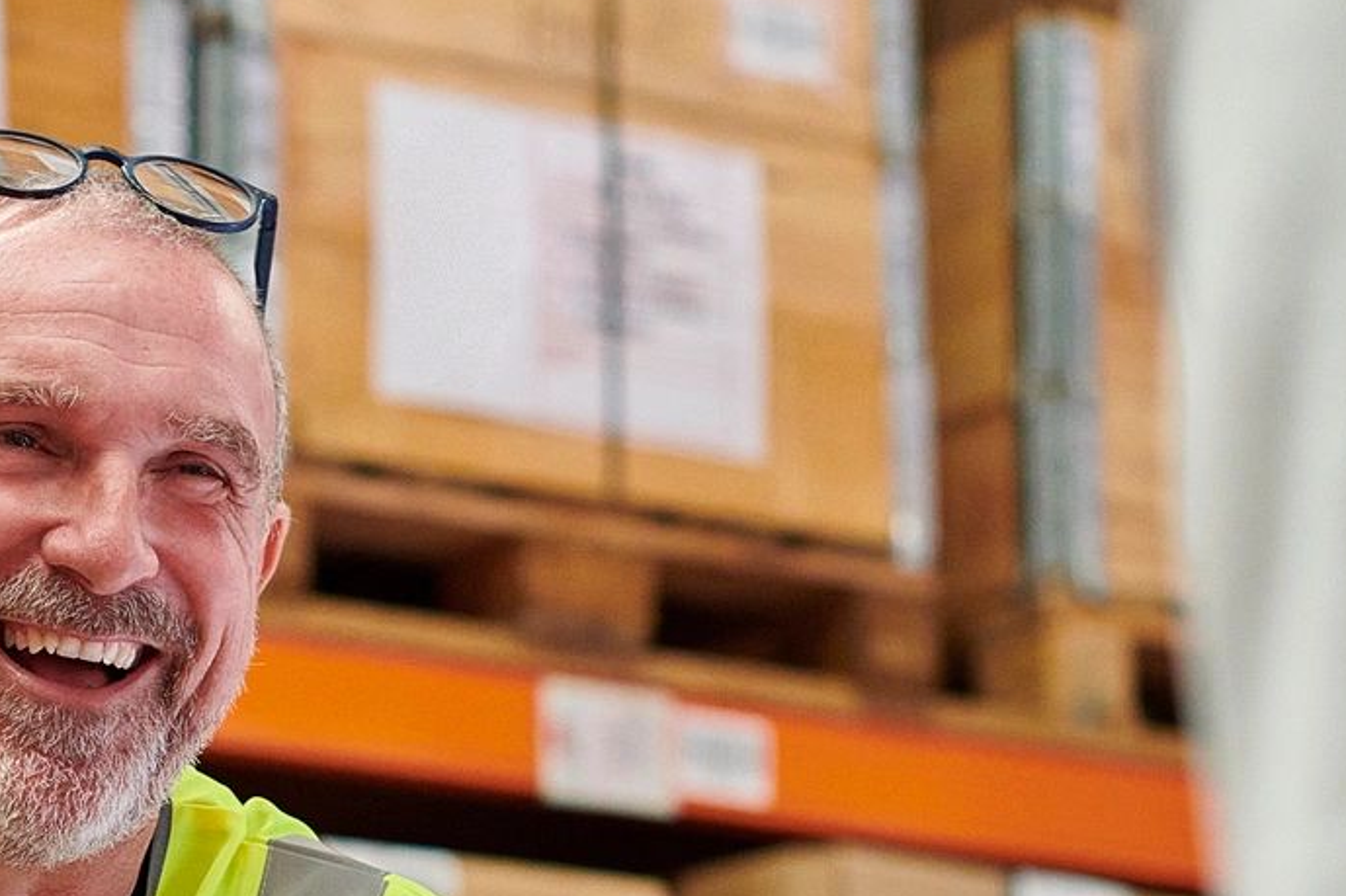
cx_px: 65
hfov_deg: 13.2
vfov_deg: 8.8
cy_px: 1005
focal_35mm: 154
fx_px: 5756
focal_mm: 50
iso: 2000
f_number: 2.8
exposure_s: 1/250
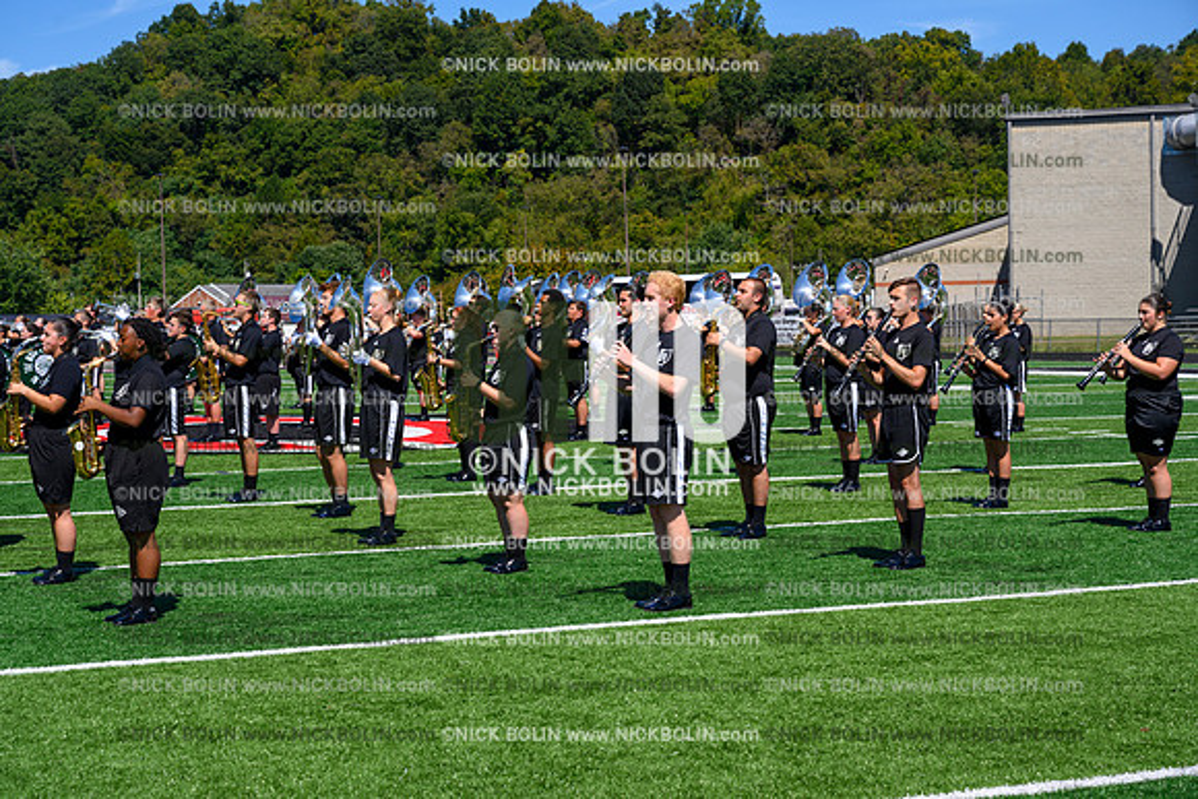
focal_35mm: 70
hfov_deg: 28.8
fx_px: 2330
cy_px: 400
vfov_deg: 19.5
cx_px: 599
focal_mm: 70
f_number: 8
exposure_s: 1/640
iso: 160
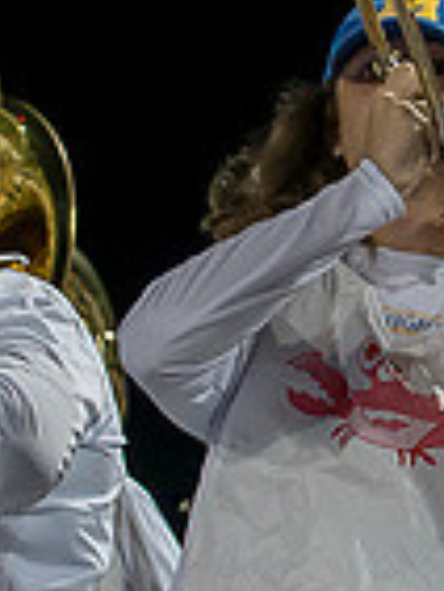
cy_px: 212
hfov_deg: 7.2
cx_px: 540
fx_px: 3501
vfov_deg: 9.6
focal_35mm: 205
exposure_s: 1/320
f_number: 4
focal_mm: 35
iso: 1600
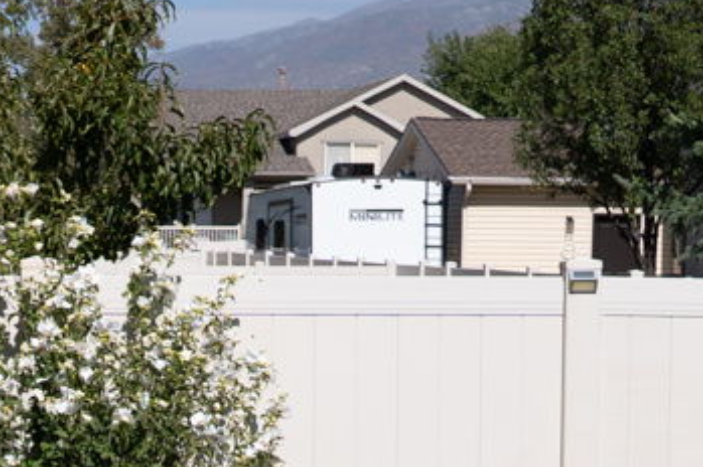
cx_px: -181
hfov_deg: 14.1
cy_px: 734
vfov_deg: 9.4
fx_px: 2751
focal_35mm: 141
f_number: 5
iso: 100
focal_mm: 24
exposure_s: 1/1000
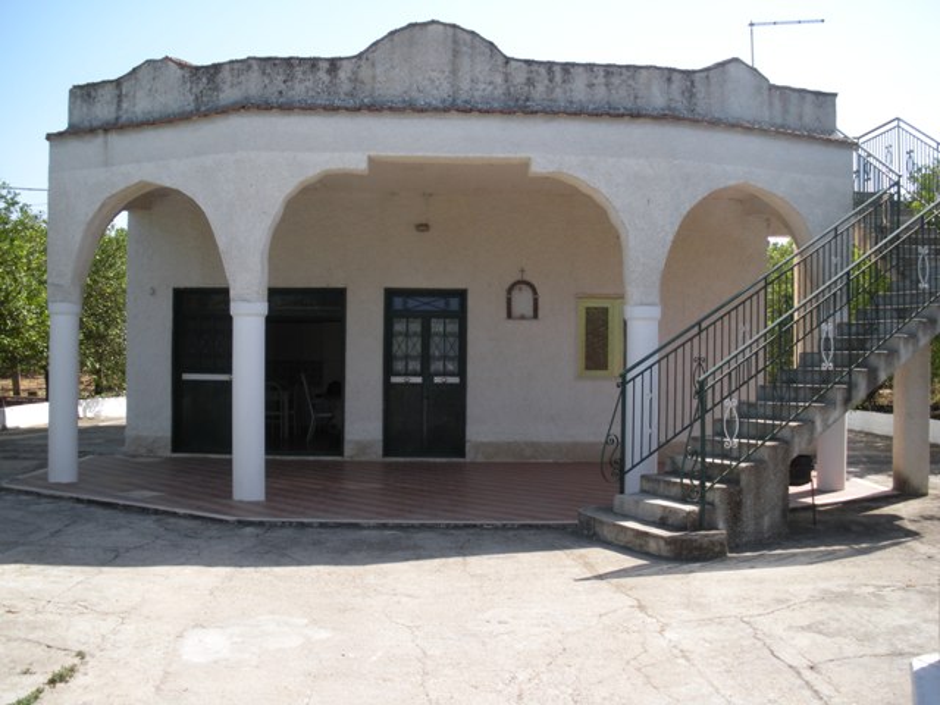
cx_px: 470
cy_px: 352
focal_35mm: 36
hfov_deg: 51.4
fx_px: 978
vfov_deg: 39.7
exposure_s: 1/317
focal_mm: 6.3
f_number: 3.5
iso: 64
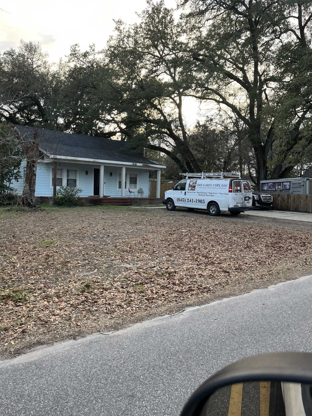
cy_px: 208
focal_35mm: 26
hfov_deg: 53.1
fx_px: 312
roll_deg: -0.4
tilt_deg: -1.8
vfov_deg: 67.3
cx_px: 156
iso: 50
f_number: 1.6
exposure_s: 1/245
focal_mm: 5.1
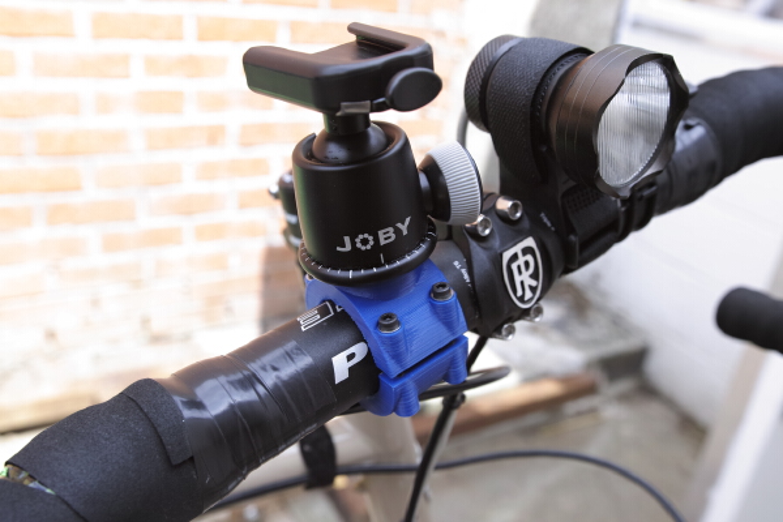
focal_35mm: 33
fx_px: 718
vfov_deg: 40.0
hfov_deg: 57.2
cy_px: 261
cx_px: 392
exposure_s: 1/80
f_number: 5.6
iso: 100
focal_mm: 22
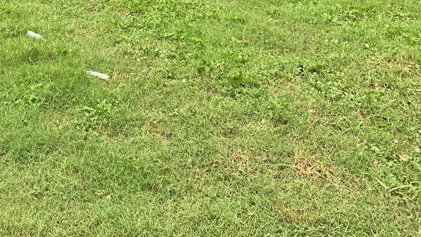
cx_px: 13
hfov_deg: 31.2
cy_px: -58
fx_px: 703
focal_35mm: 63
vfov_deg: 18.0
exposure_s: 1/1015
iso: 16
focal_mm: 3
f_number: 1.8
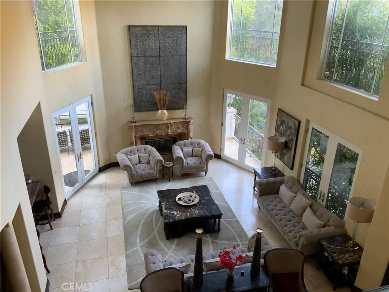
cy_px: 146
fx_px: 326
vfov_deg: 48.2
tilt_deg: -24.3
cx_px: 194
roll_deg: -0.9
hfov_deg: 61.7
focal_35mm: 29
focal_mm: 3
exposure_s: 1/60
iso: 125
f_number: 1.8
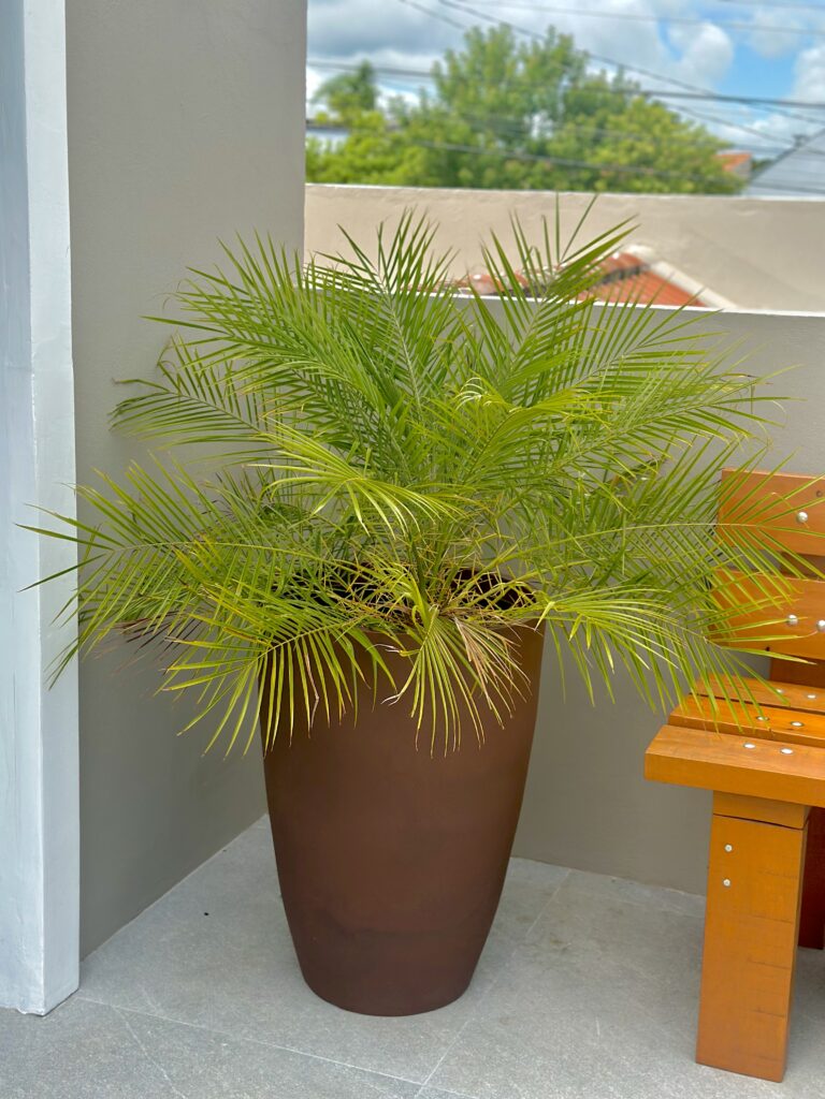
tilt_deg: -12.5
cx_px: 412
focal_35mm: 48
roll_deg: -2.5
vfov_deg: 39.7
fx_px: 1525
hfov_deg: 30.3
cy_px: 550
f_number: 1.78
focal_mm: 6.86
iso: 100
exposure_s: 1/2597
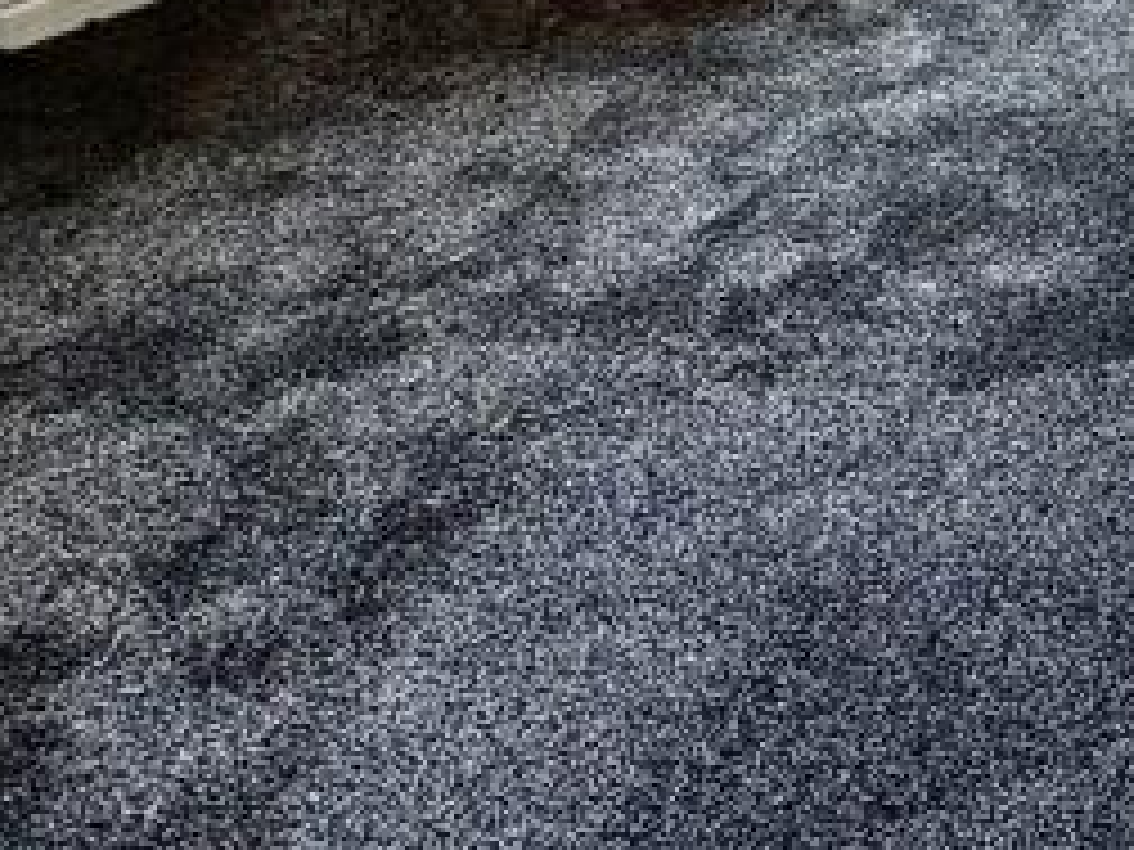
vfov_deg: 20.9
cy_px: -504
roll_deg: +0.3
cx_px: 1629
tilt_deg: -13.9
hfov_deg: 26.3
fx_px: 1867
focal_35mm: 57
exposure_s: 1/129
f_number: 2.2
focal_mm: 2.22
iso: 64
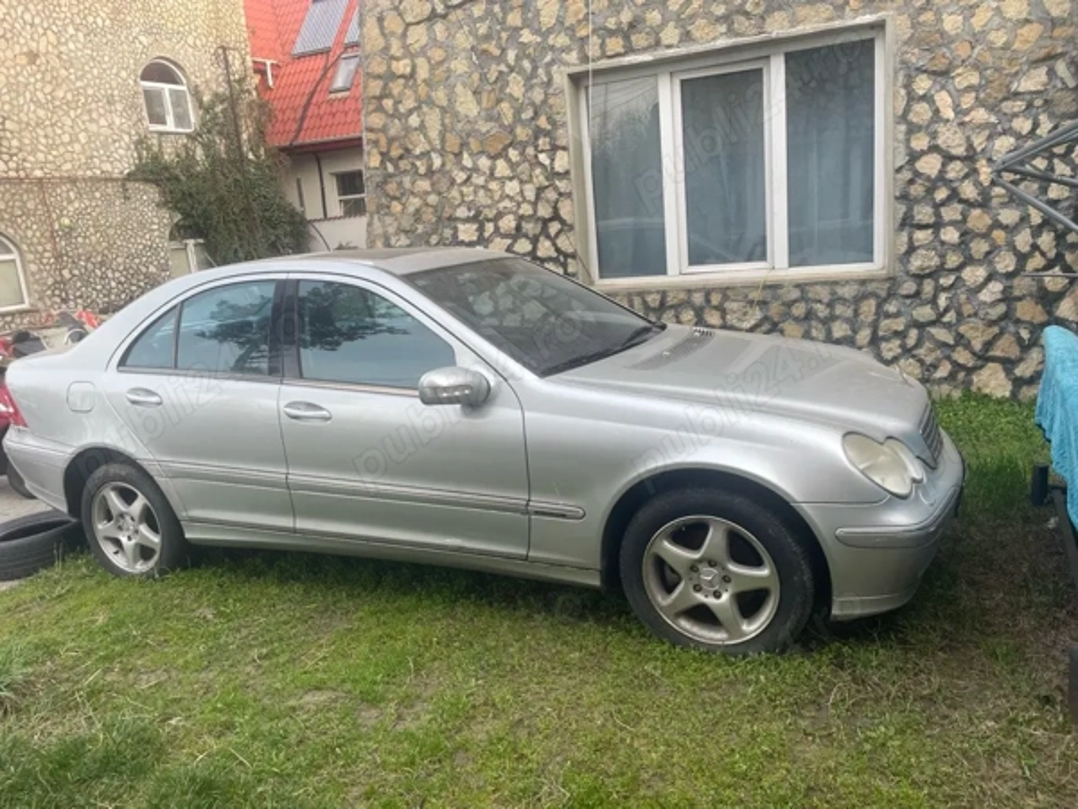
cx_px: 539
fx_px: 810
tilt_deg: -13.4
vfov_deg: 53.1
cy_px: 404
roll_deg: +5.0
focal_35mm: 26
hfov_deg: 67.3
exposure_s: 1/194
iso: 32
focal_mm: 4.2
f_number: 1.6
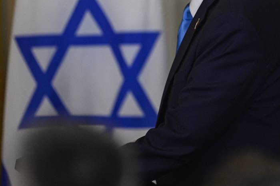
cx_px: 211
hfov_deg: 3.0
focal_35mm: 686
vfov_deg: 2.0
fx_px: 5333
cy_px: 31
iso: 2500
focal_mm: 400
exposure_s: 1/320
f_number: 3.2
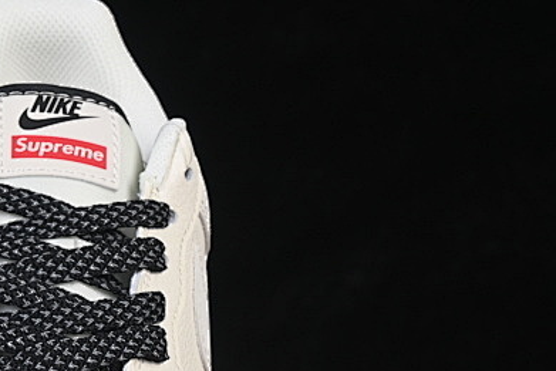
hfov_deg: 9.8
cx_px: -129
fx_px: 3198
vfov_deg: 6.6
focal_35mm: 207
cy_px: 489
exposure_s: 1/80
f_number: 8
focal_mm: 50
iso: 160
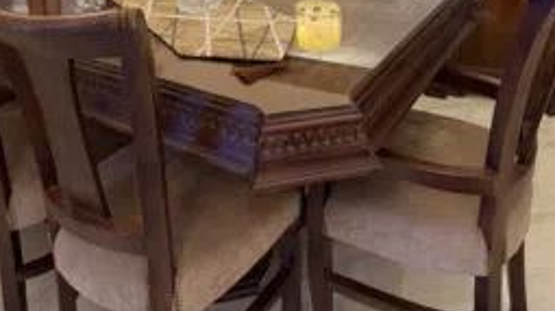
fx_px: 603
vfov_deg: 25.4
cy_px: -80
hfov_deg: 49.3
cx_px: 248
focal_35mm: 41
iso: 800
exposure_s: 1/33
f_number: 1.78
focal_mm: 6.76
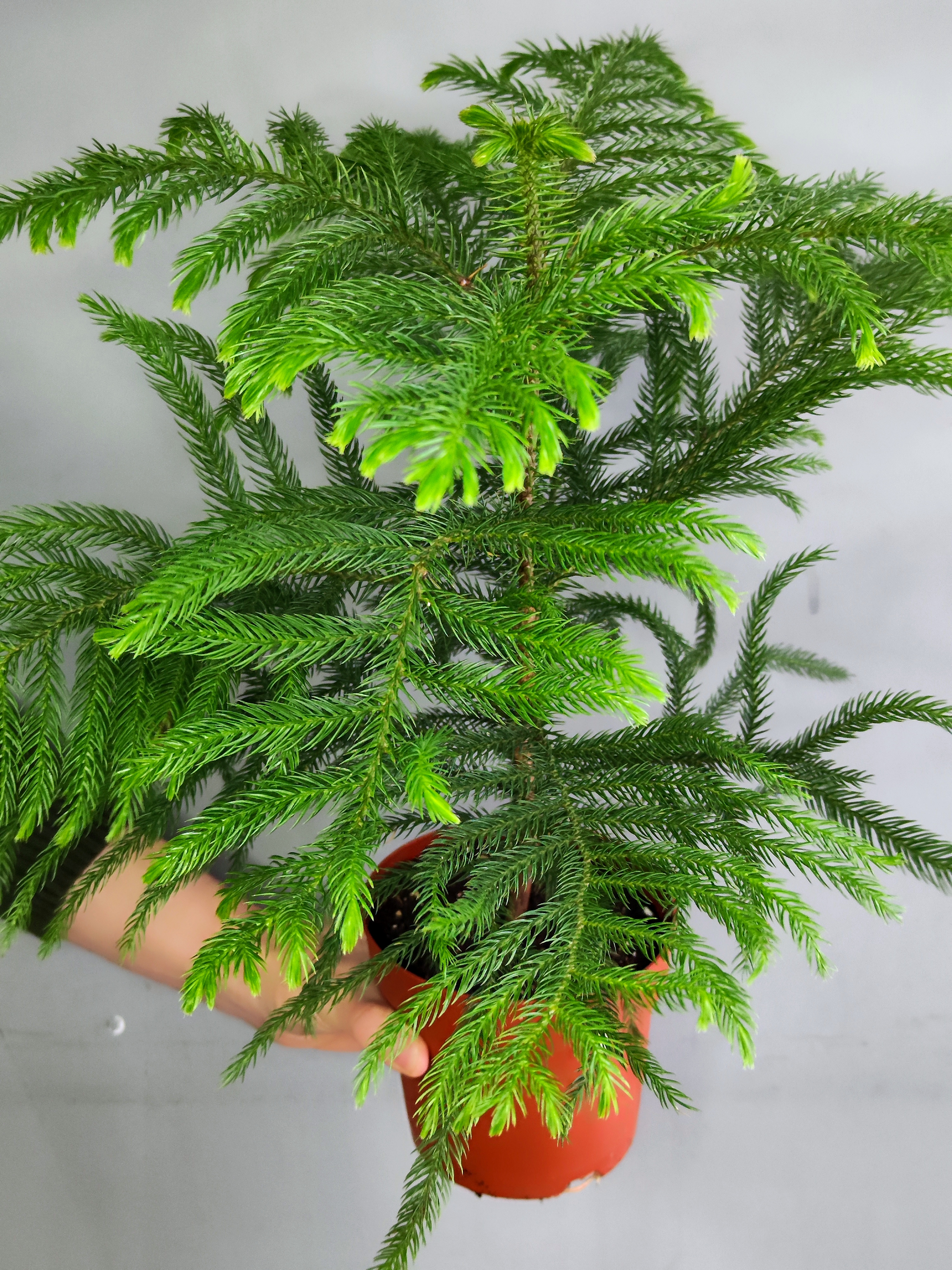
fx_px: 843
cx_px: 476
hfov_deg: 58.9
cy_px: 635
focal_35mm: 23
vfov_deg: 73.9
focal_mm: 7.01
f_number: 1.69
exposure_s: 1/61.4
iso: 1400
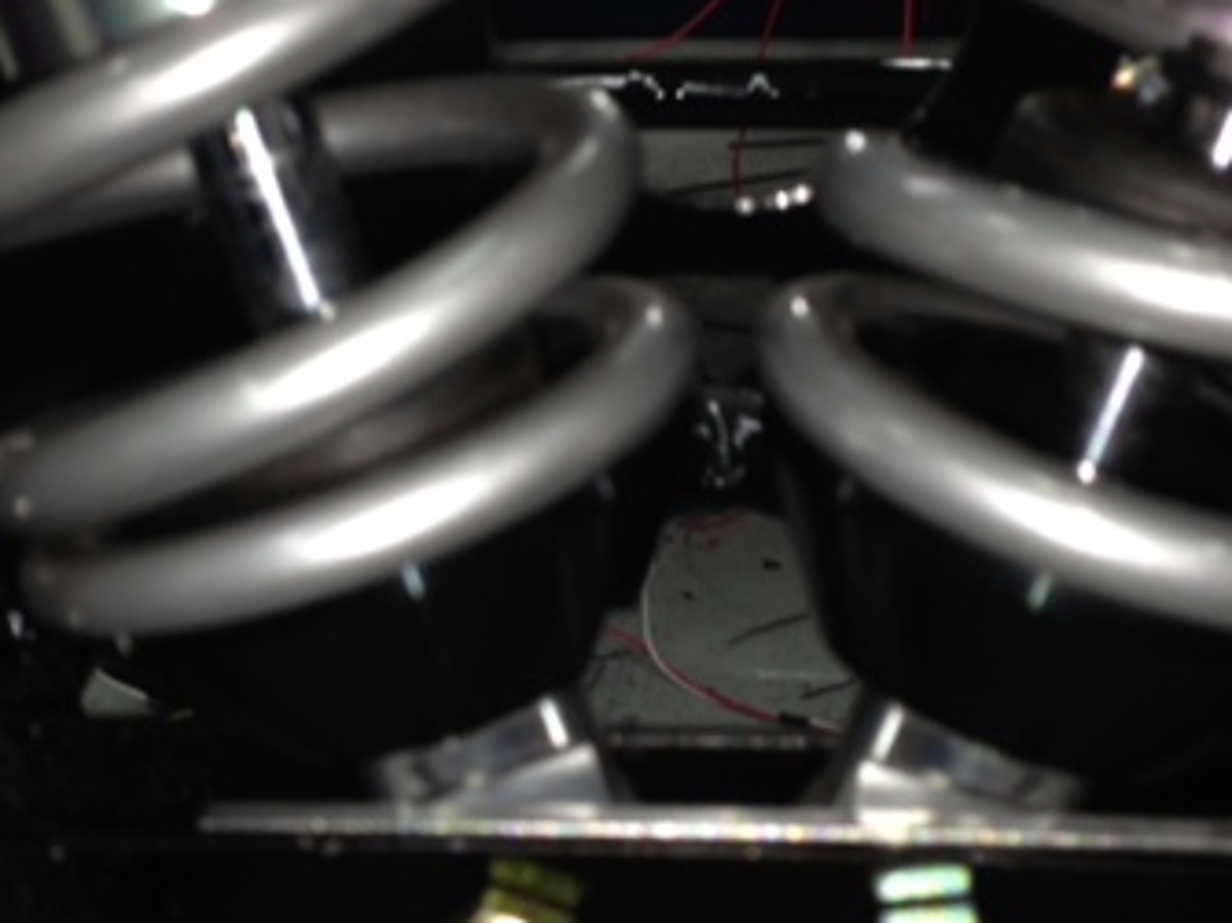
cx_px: 555
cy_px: 493
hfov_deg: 30.7
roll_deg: +0.9
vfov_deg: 23.3
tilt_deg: -20.6
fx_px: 2241
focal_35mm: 63
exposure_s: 1/32
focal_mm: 4.12
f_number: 2.4
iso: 50
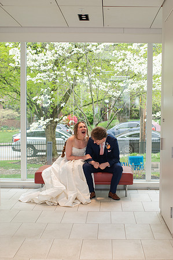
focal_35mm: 59
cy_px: 142
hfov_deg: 22.9
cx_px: 112
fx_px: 425
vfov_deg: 34.1
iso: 160
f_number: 3.2
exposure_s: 1/200
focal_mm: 35
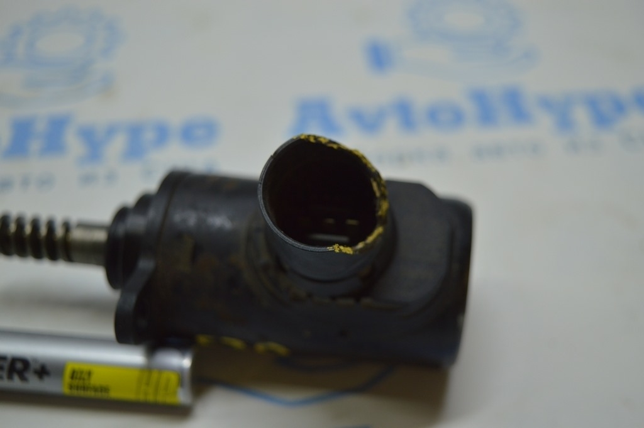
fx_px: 858
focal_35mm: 48
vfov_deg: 28.0
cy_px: 214
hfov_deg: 41.1
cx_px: 322
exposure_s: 1/100
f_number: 4.5
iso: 400
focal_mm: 32
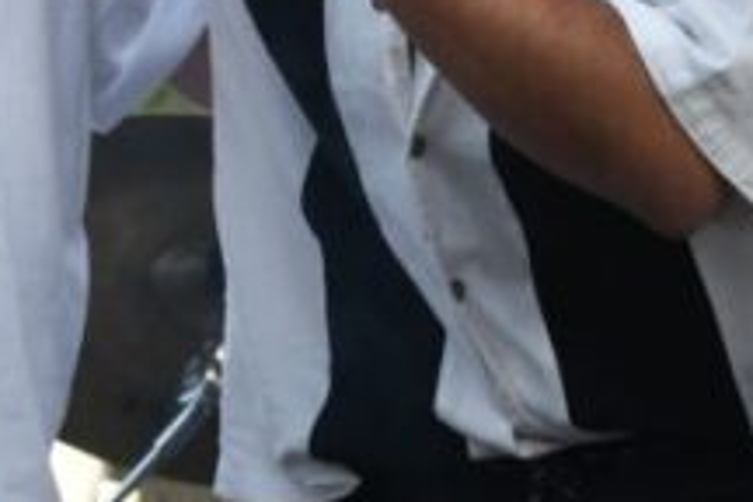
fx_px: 7822
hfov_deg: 5.5
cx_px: 122
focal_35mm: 374
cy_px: -105
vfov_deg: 3.7
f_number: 5.6
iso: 500
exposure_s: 1/320
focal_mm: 70
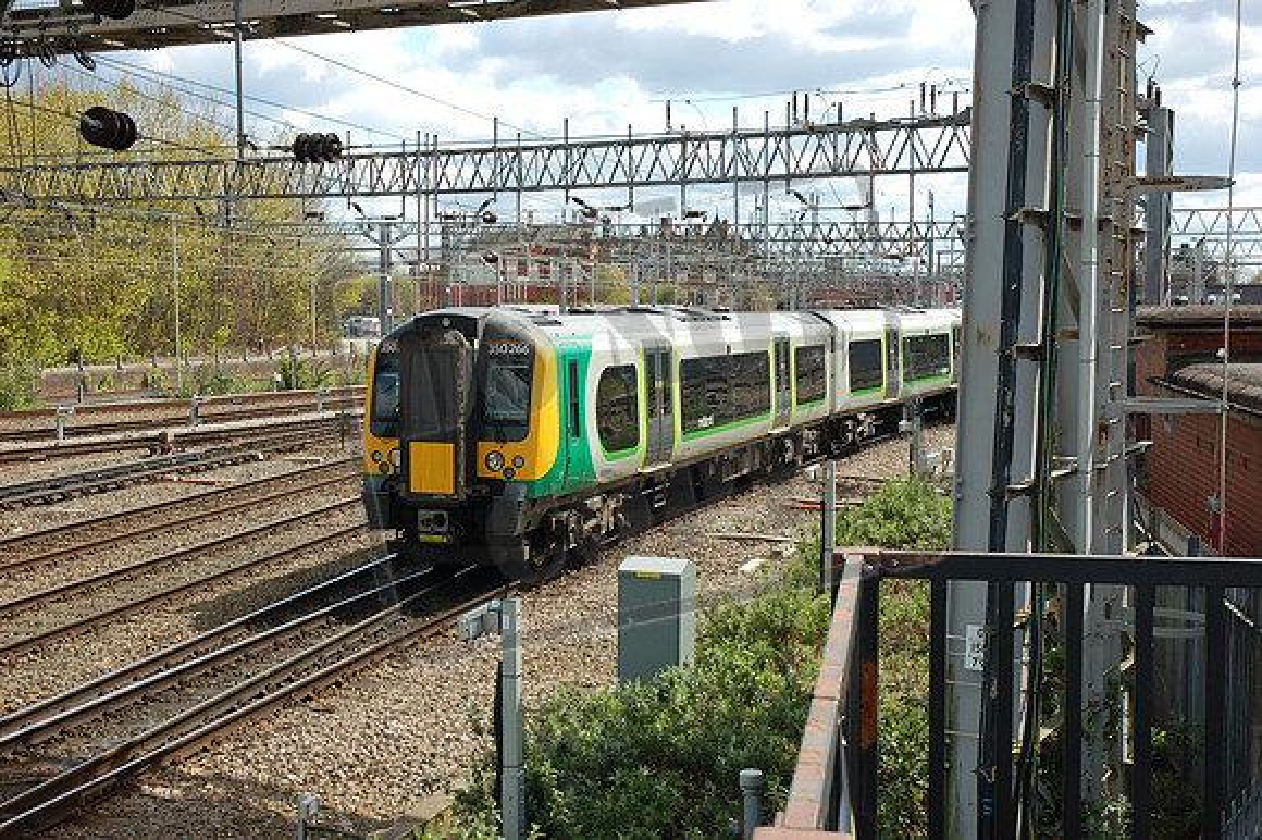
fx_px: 1629
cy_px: 420
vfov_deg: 28.9
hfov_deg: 42.3
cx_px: 631
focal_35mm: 46
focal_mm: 31
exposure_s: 1/250
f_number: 8
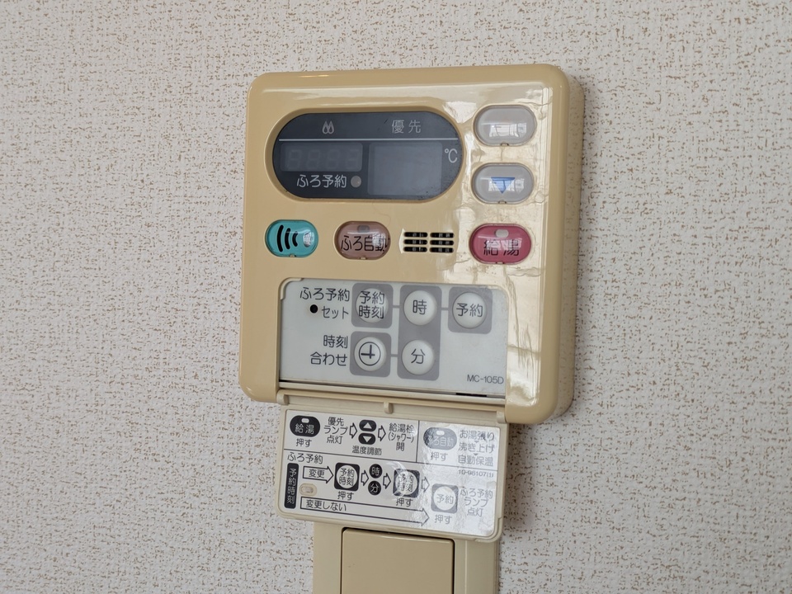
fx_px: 1167
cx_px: 396
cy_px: 297
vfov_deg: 28.6
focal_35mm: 51
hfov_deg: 37.5
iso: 47
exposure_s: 1/120
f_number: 1.89
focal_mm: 5.43
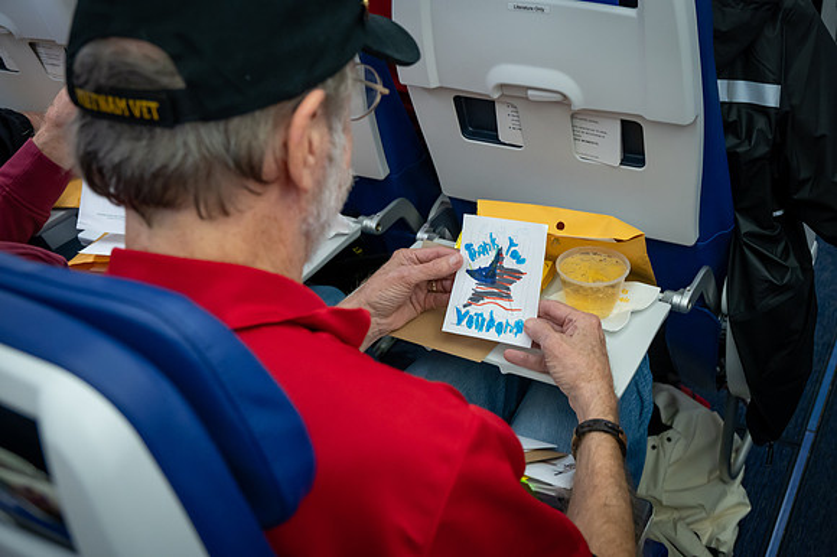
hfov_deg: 45.5
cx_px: 418
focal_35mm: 43
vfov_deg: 31.2
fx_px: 999
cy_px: 278
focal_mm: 43
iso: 5600
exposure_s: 1/60
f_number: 6.3
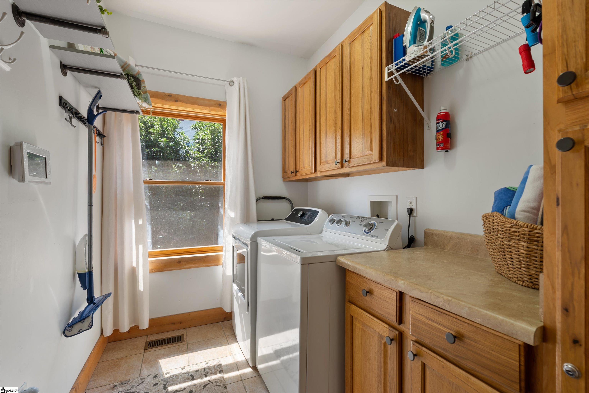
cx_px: 294
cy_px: 196
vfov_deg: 73.8
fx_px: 262
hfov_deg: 96.7
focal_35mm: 16
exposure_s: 1/2
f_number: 8
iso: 80
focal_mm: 16
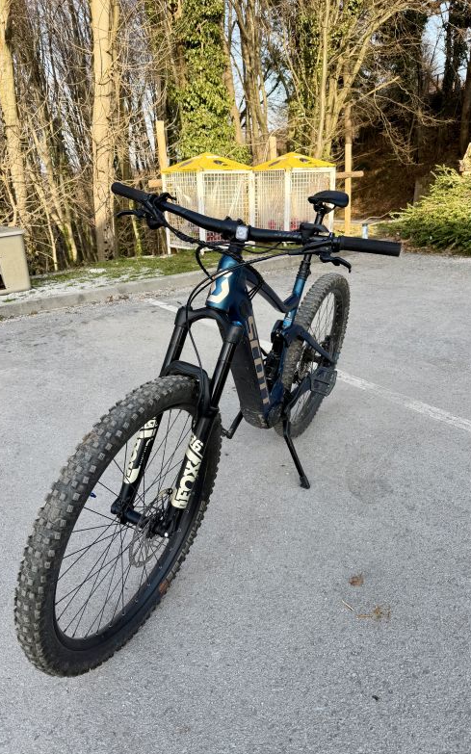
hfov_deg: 47.6
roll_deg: +3.3
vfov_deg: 70.4
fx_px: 534
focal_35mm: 26
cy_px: 383
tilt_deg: -22.2
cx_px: 233
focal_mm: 6.76
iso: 80
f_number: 1.78
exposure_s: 1/909
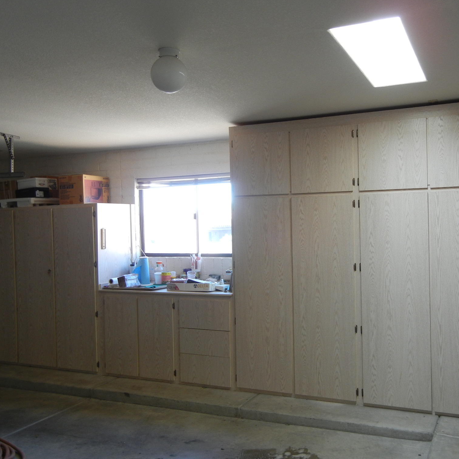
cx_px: 262
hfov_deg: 45.9
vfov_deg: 46.0
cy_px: 227
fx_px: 540
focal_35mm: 36
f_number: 3.5
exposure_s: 1/30
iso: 160
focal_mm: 5.4
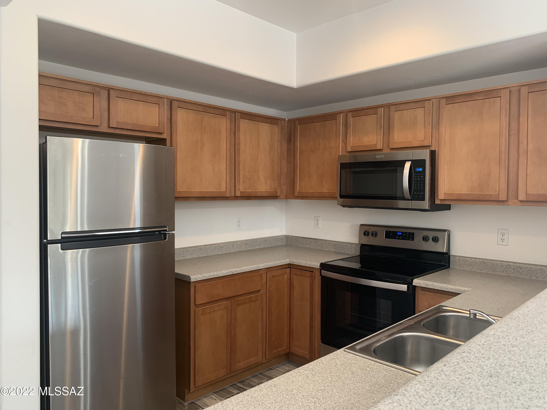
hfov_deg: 67.3
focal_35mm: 26
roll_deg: +0.7
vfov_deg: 53.1
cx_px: 274
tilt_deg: -1.7
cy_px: 205
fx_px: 411
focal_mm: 4.25
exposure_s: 1/60
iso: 80
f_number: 1.8
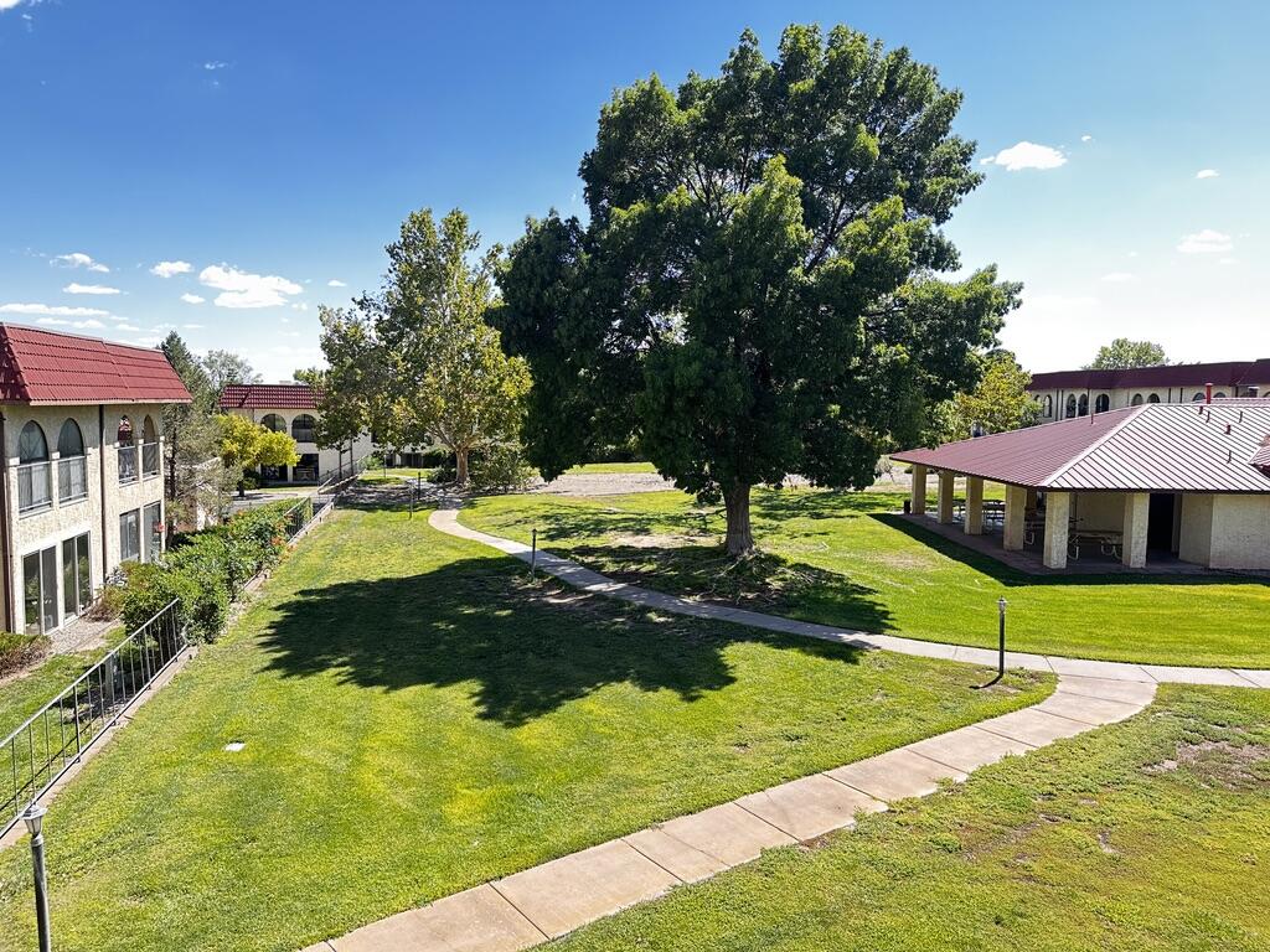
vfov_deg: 56.8
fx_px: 881
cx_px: 635
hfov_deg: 71.6
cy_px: 476
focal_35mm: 24
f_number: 1.78
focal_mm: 6.86
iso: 80
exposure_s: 1/650
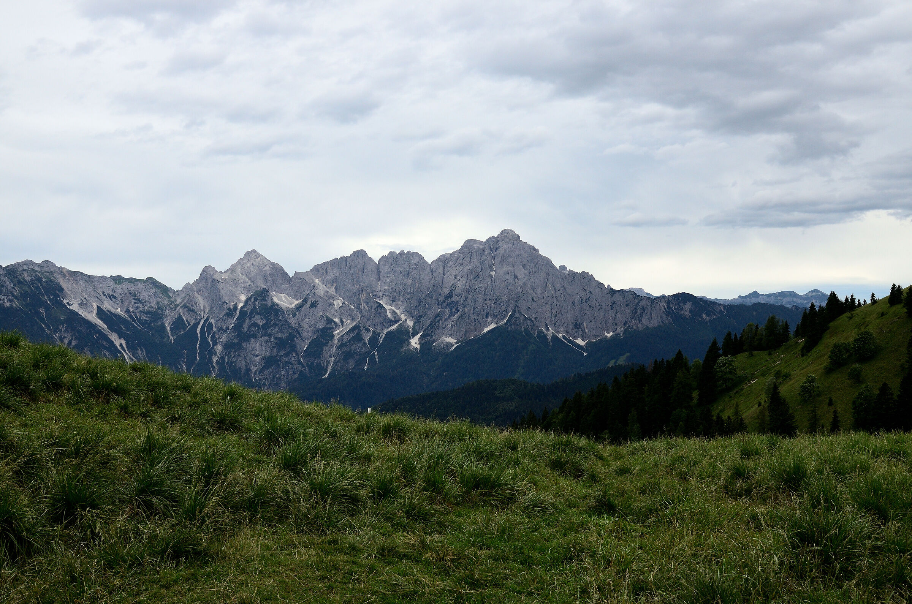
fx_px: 910
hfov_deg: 53.2
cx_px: 456
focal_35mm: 36
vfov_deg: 36.7
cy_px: 302
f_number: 8
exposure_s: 1/320
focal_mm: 24
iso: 500
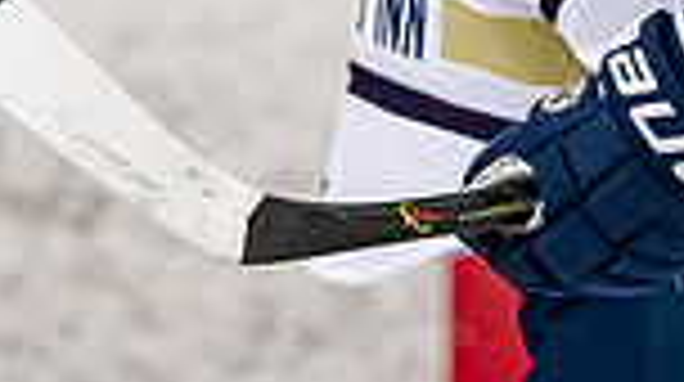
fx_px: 24324
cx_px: 974
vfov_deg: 0.9
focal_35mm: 1343
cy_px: -595
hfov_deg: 1.6
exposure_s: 1/800
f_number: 3.2
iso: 2500
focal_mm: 150
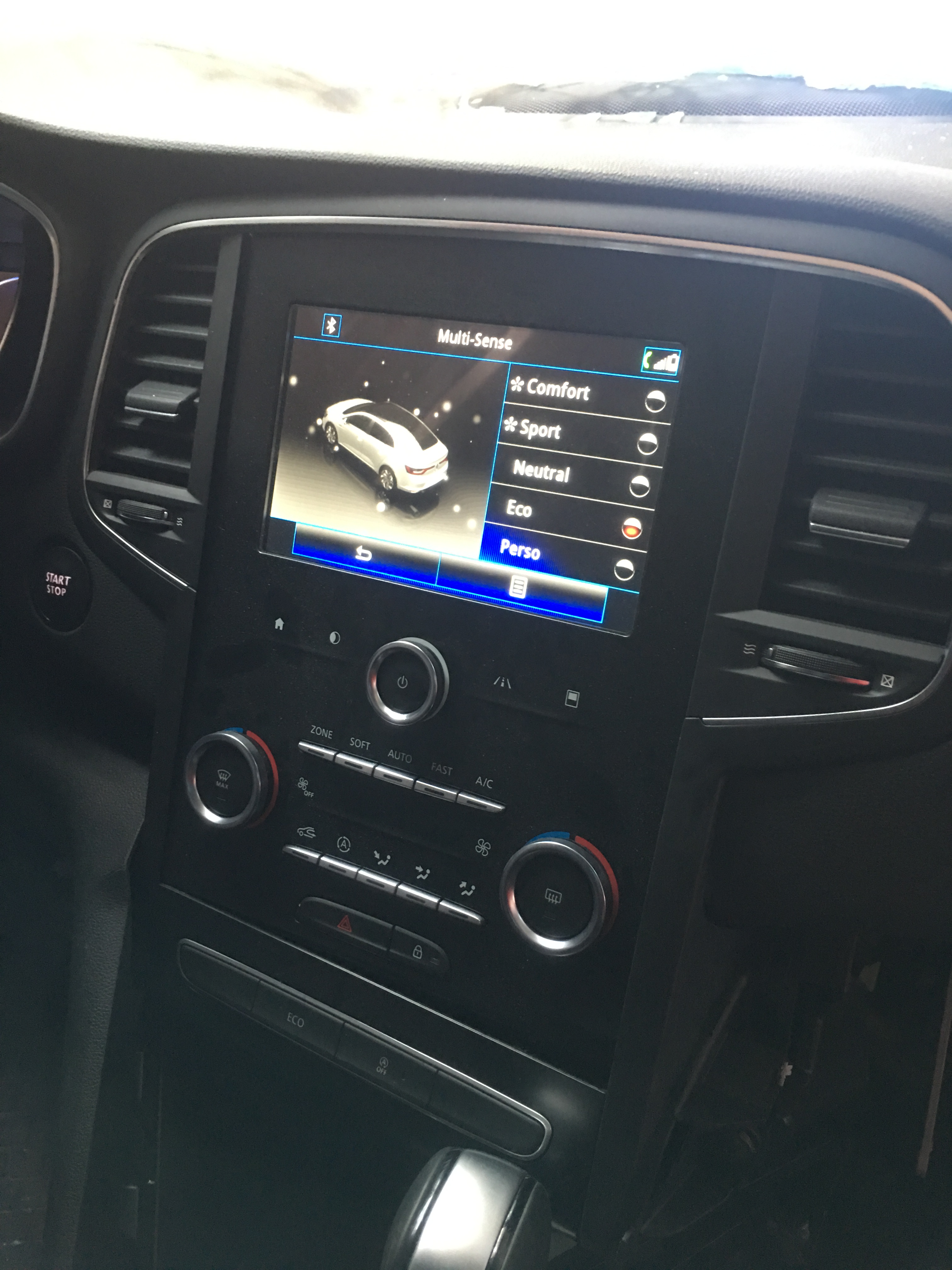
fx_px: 1063
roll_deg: -9.5
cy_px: 635
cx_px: 476
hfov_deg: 48.2
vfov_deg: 61.7
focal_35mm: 29
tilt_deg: -13.7
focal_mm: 4.15
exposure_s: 1/8
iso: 100
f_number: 2.2
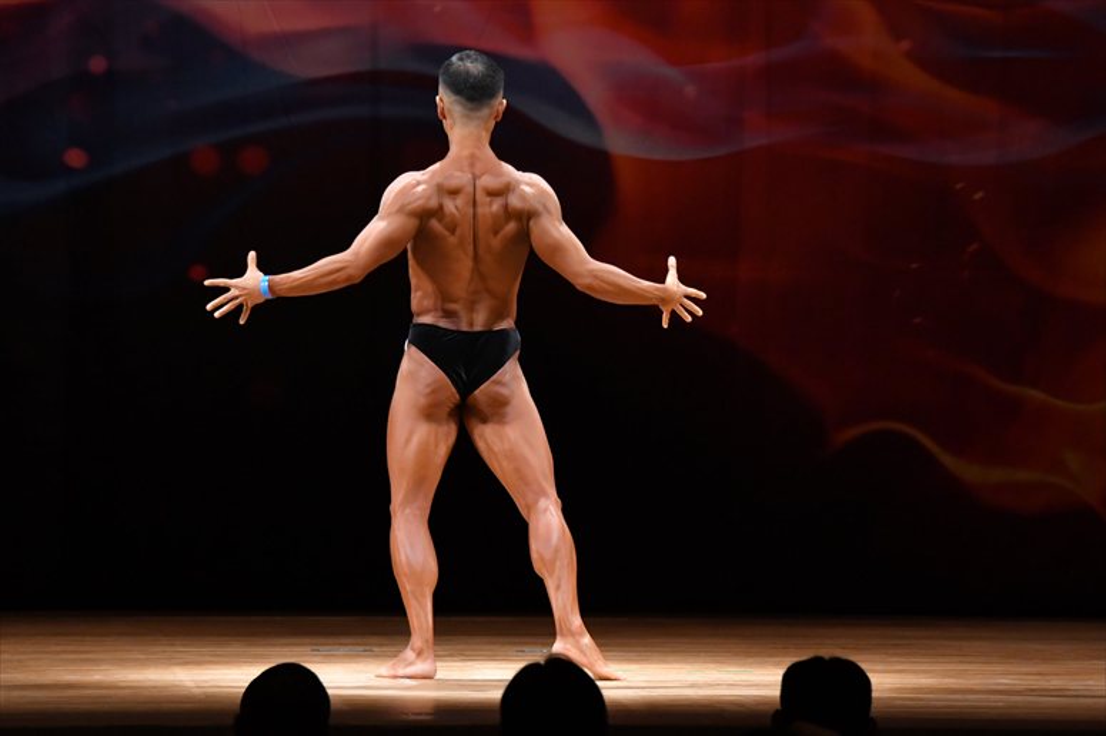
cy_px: 368
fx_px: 7370
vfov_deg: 5.7
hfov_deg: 8.6
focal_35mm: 240
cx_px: 553
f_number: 5.6
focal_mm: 160
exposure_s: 1/400
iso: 4000
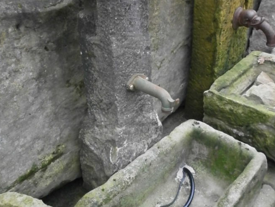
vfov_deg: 34.2
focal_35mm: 42
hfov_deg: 44.7
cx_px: 155
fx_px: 334
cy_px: 128
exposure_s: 1/250
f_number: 2.9
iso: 640
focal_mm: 4.8
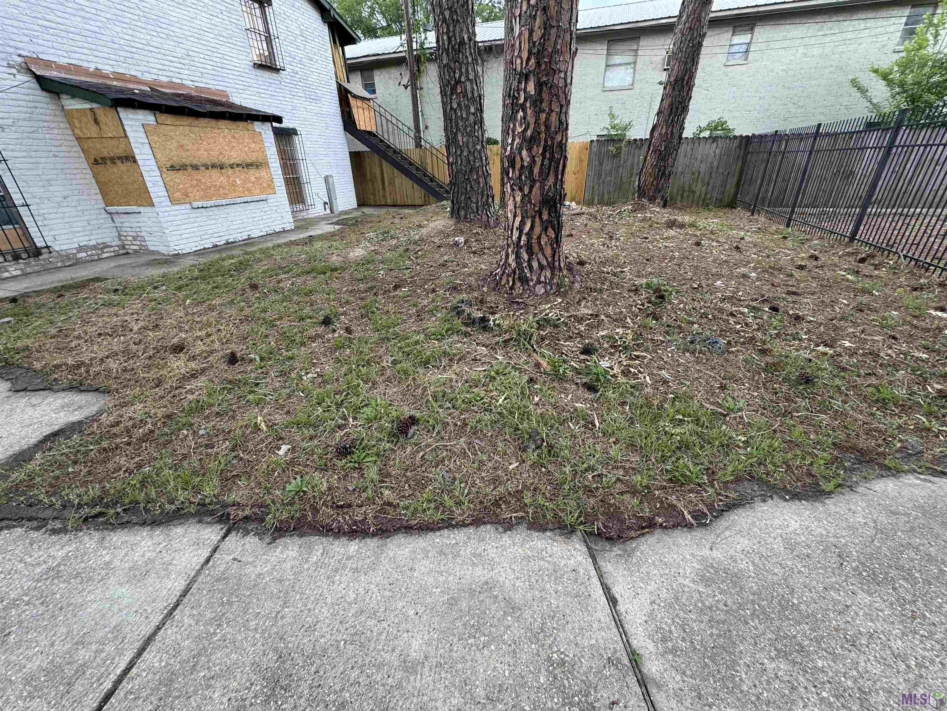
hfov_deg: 102.1
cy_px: 356
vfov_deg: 85.7
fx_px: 383
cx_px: 474
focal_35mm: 14
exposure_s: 1/99
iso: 50
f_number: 2.2
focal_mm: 2.22
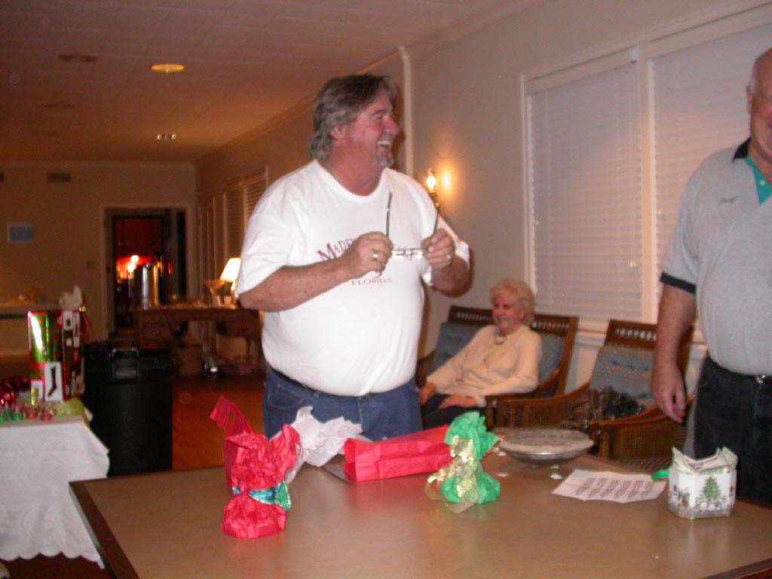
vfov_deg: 37.7
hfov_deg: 49.0
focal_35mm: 38
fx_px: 847
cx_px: 386
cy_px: 290
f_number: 2.6
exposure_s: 1/60
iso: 200
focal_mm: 7.85
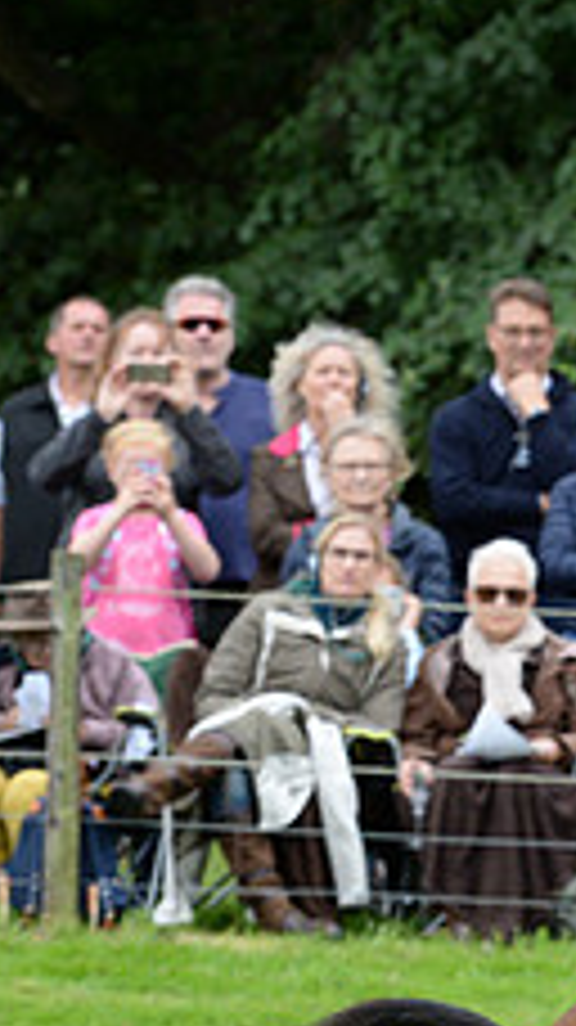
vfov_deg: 6.2
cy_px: 801
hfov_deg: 3.5
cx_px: 1282
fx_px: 9409
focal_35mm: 346
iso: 2000
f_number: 6.3
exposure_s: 1/1000
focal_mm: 130
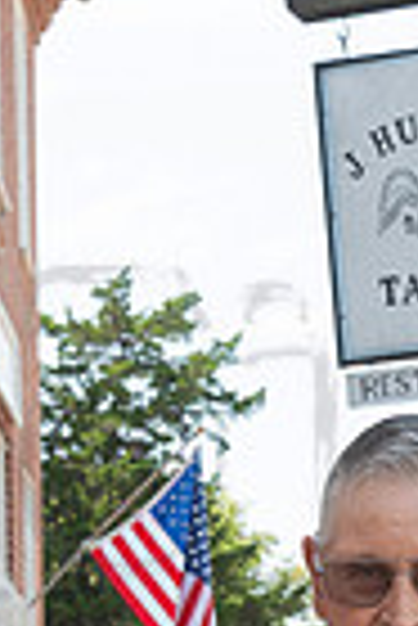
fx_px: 2693
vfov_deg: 12.7
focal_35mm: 155
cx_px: 139
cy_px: 865
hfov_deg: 8.9
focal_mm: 48
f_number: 10
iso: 500
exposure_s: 1/250
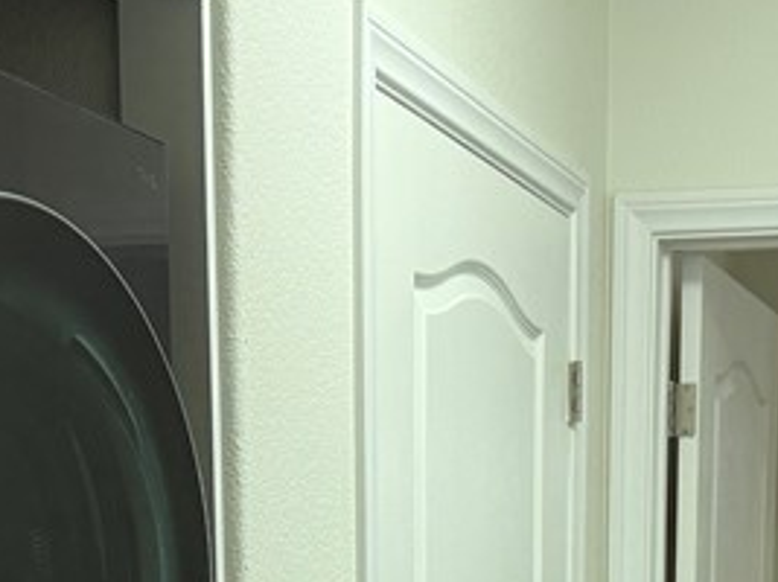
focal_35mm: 92
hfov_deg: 21.1
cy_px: 943
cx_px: 589
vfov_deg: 14.6
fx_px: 2067
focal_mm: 6.76
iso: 160
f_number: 1.78
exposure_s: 1/120
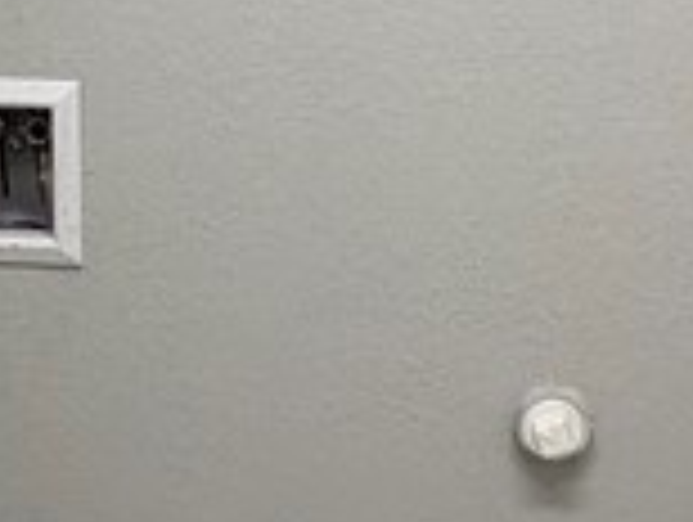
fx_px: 1865
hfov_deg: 21.0
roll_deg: +0.7
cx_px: 274
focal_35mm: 93
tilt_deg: -11.4
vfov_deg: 15.6
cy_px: 0
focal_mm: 2.22
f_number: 2.2
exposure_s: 1/120
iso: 100
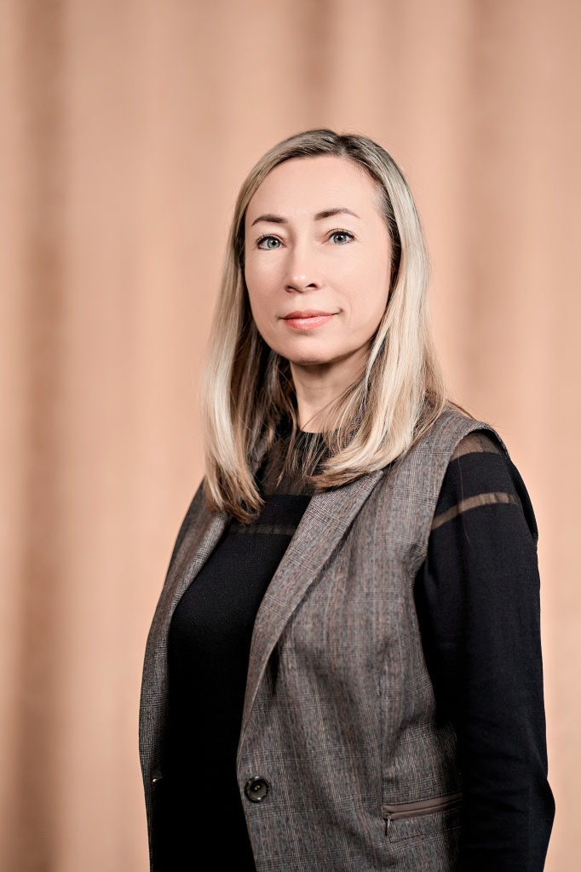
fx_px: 2059
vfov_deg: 23.9
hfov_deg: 16.1
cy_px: 436
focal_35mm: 85
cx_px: 290
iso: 160
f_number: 1.8
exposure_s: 1/250
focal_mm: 85
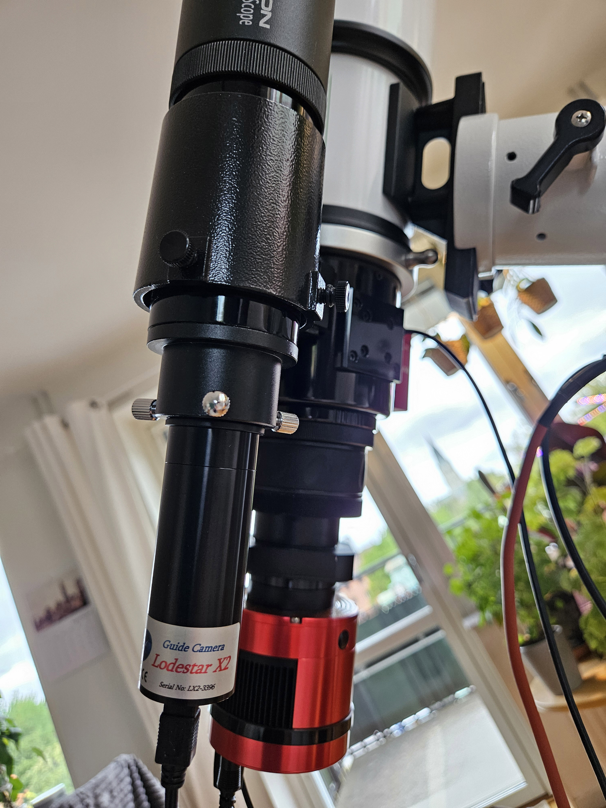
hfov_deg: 58.9
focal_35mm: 23
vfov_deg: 73.9
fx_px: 537
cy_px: 404
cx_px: 303
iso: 200
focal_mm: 5.4
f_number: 1.8
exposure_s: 1/100
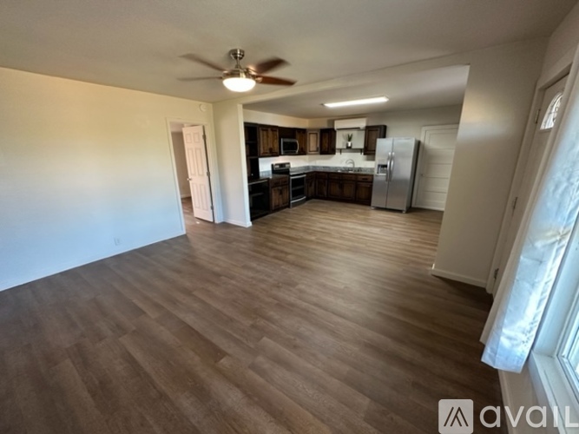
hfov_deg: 102.1
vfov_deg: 85.7
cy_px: 217
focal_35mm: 14
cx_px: 290
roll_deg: +0.8
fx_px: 234
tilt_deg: -16.9
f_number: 2.2
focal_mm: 2.22
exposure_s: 1/60
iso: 250
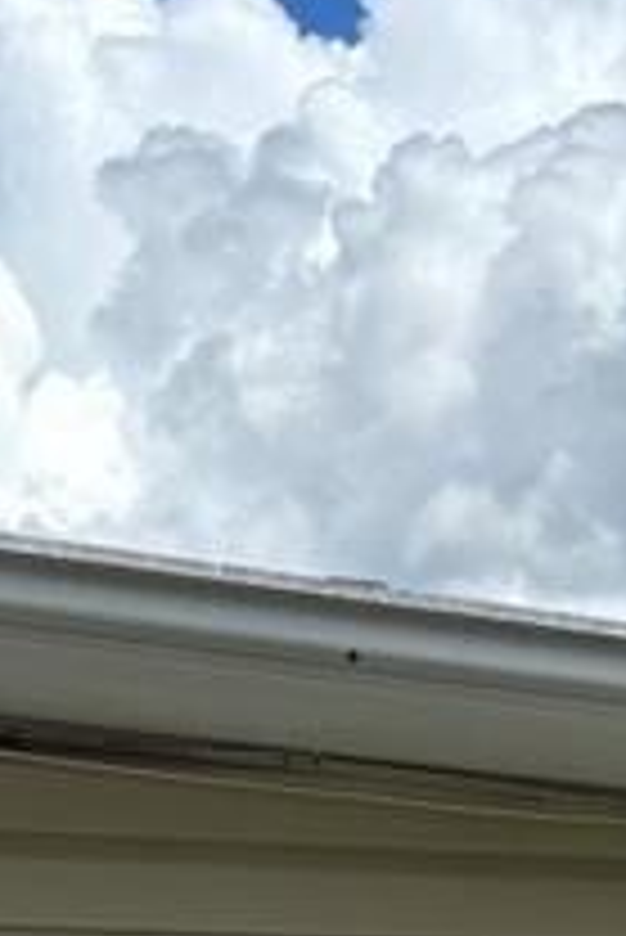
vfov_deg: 11.3
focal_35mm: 156
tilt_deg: -7.3
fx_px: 4062
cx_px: -68
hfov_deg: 8.7
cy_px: 2124
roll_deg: +1.0
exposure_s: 1/5348
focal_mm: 5.96
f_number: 1.6
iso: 50
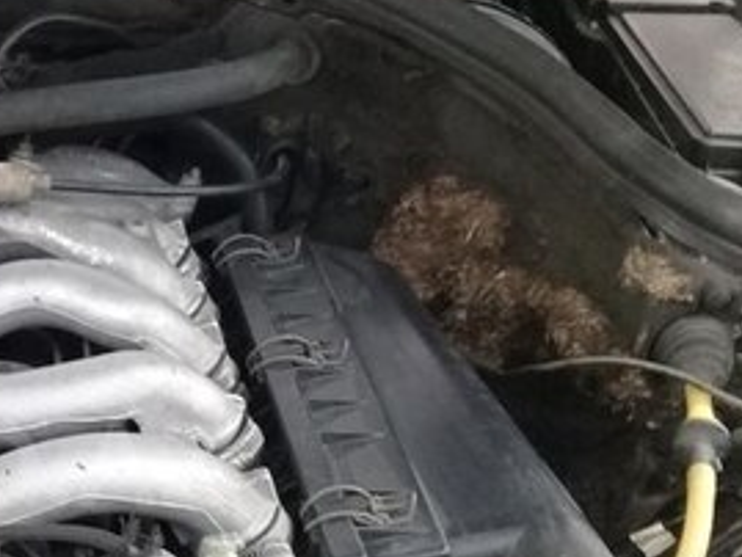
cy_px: 465
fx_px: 1630
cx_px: -58
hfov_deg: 24.1
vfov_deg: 19.2
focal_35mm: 76
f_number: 2.2
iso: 160
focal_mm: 3.3
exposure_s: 1/33
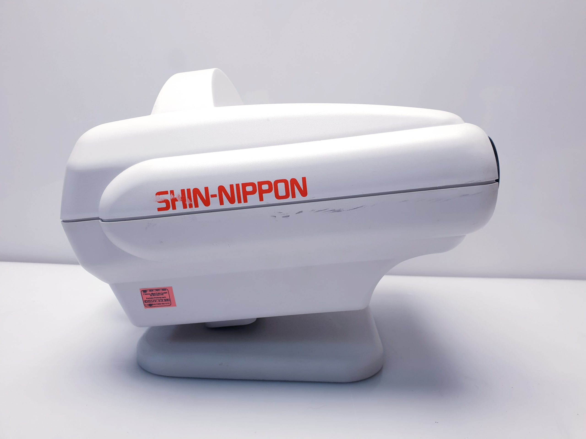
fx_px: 440
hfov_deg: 67.3
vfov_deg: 53.1
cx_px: 293
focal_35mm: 26
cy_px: 220
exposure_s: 1/100
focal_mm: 4.3
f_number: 2.4
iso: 64
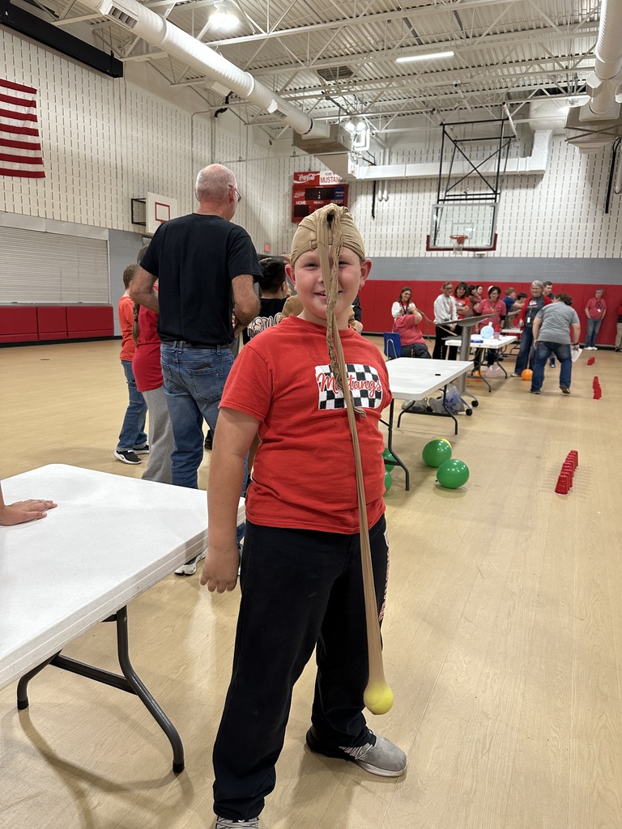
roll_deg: -3.4
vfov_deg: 71.6
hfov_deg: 56.8
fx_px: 575
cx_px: 311
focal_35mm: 24
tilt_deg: -15.6
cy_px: 414
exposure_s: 1/120
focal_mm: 6.86
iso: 200
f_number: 1.78
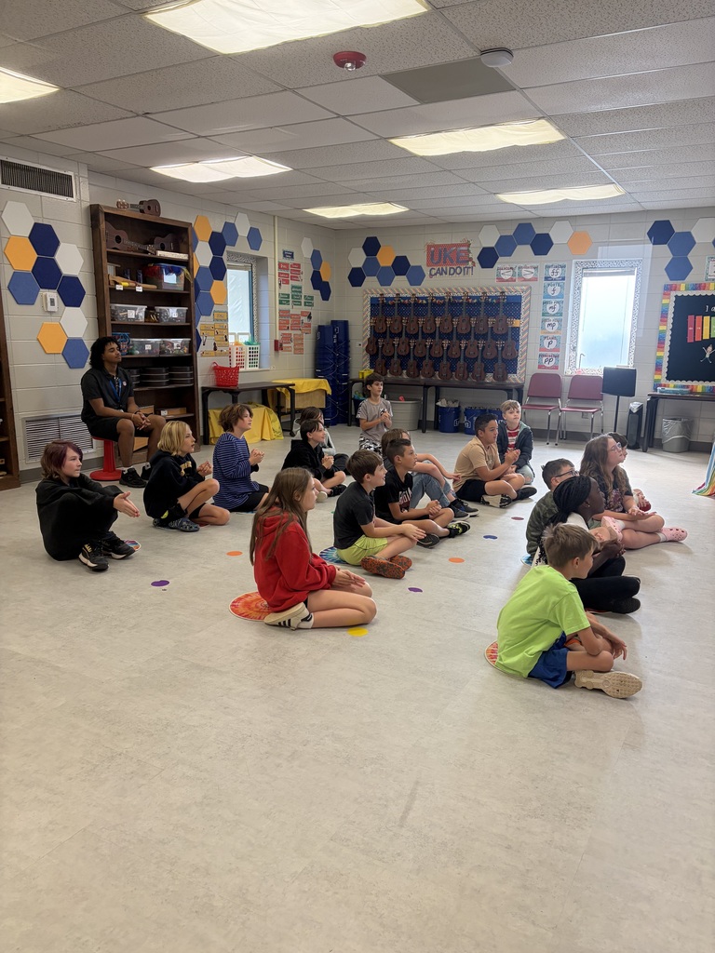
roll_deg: -0.8
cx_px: 358
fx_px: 716
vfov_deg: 67.3
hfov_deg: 53.1
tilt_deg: -12.4
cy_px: 476
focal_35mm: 26
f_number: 1.6
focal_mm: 5.96
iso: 125
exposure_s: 1/120
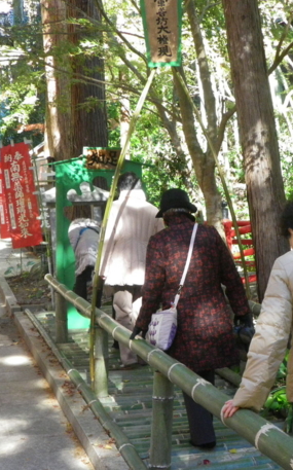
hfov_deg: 19.9
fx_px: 832
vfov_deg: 31.4
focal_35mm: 65
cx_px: 193
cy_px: 292
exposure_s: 1/60
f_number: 3.8
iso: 160
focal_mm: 6.2
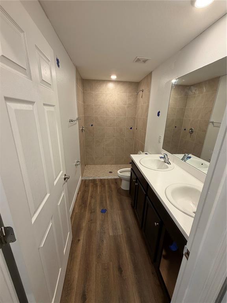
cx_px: 114
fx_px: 122
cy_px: 152
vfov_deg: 102.1
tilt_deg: -17.7
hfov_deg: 85.7
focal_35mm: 14
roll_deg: -2.7
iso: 200
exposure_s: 1/60
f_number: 2.2
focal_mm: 2.22
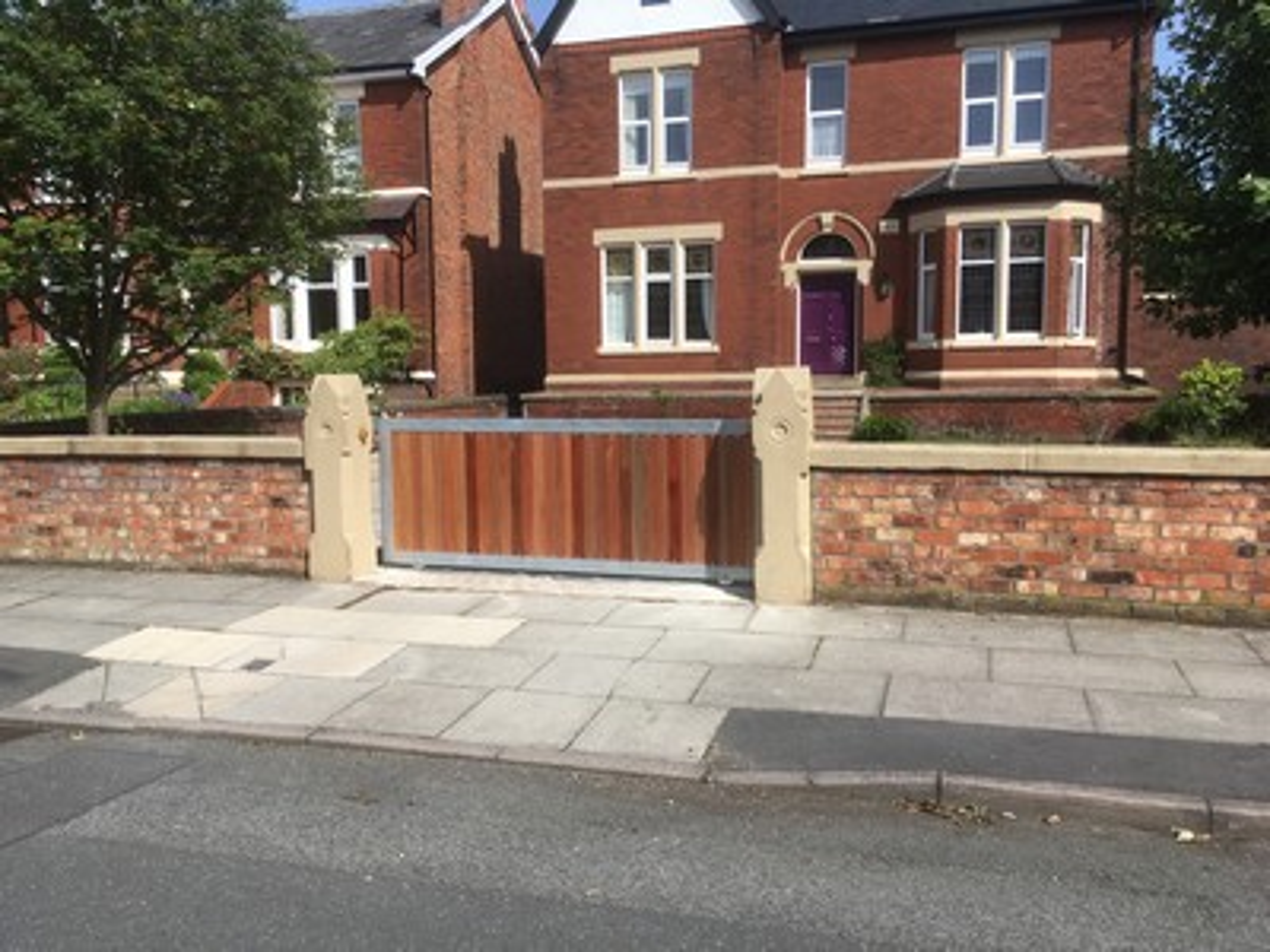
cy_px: 476
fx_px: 1064
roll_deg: +0.8
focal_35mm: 29
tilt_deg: -4.4
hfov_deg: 61.7
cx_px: 635
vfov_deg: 48.2
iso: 25
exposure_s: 1/1748
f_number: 2.2
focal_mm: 4.15
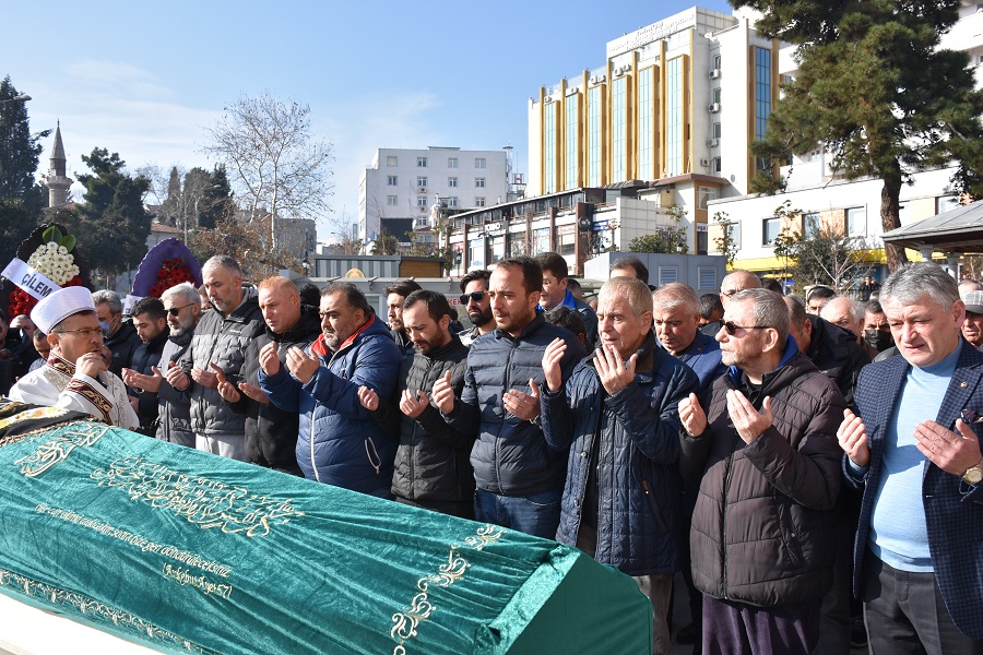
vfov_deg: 40.0
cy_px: 328
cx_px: 492
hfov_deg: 57.2
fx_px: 901
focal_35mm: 33
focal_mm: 22
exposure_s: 1/500
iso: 200
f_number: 8
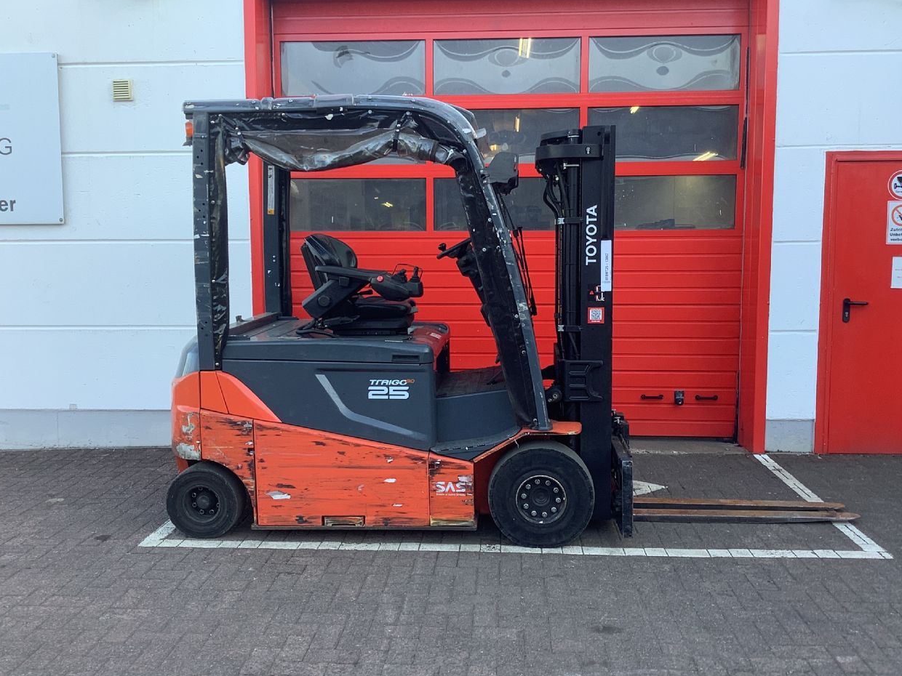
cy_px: 335
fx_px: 834
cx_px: 448
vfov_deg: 44.2
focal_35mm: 32
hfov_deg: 56.8
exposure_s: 1/100
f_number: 2.4
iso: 40
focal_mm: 3.3
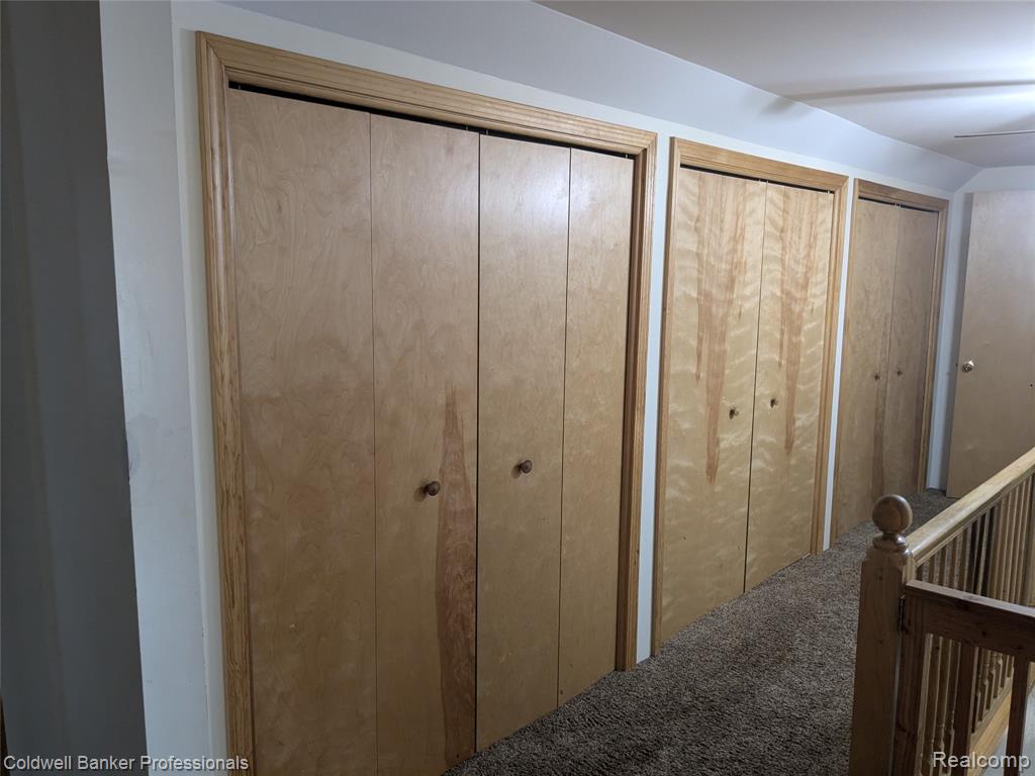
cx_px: 518
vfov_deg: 51.4
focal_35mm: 27
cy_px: 388
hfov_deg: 65.3
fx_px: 807
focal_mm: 4.38
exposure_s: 1/24
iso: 241
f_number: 1.73
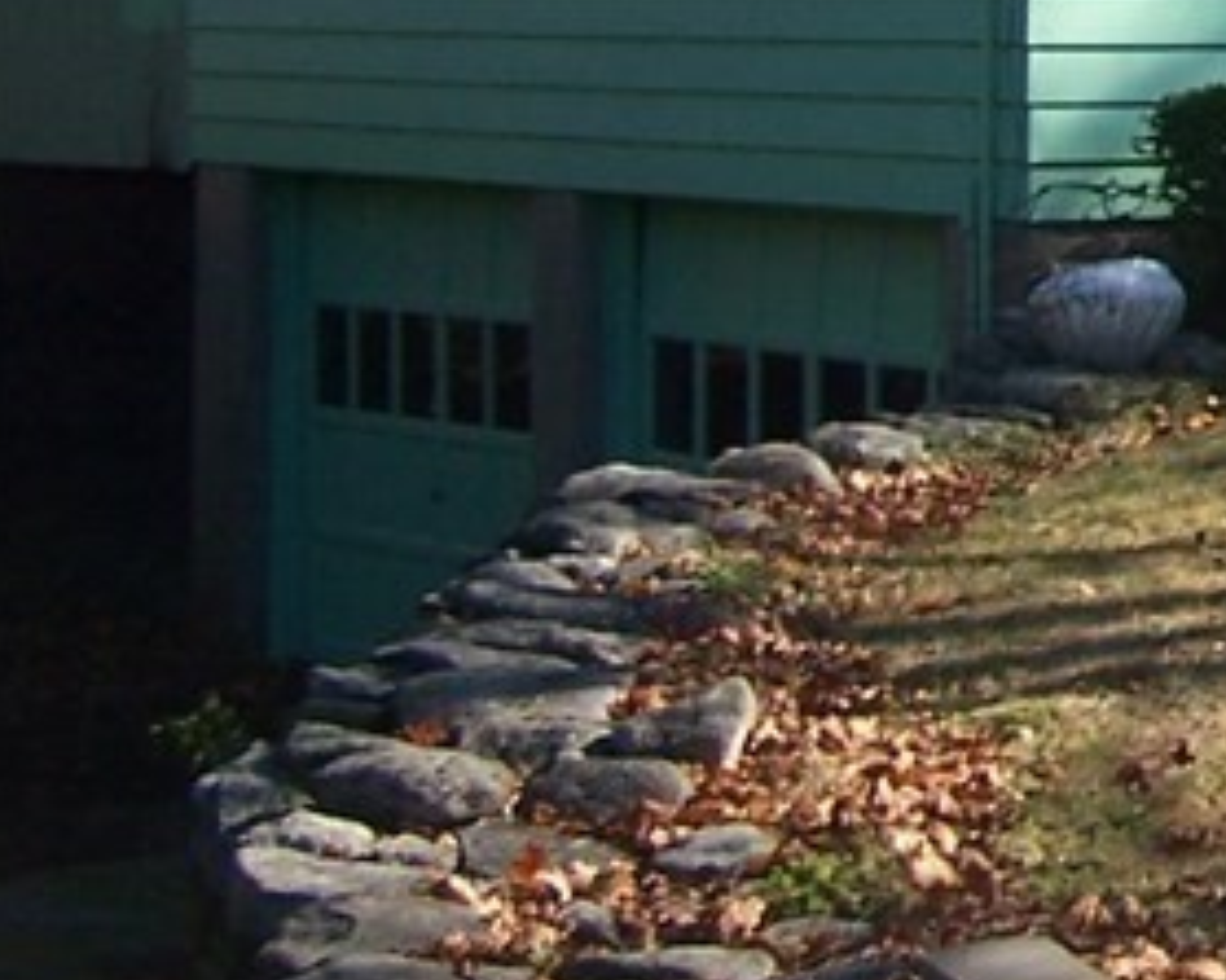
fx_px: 4933
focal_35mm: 136
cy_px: -229
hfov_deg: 12.9
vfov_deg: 11.1
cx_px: 2153
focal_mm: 6.3
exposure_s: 1/500
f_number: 2.8
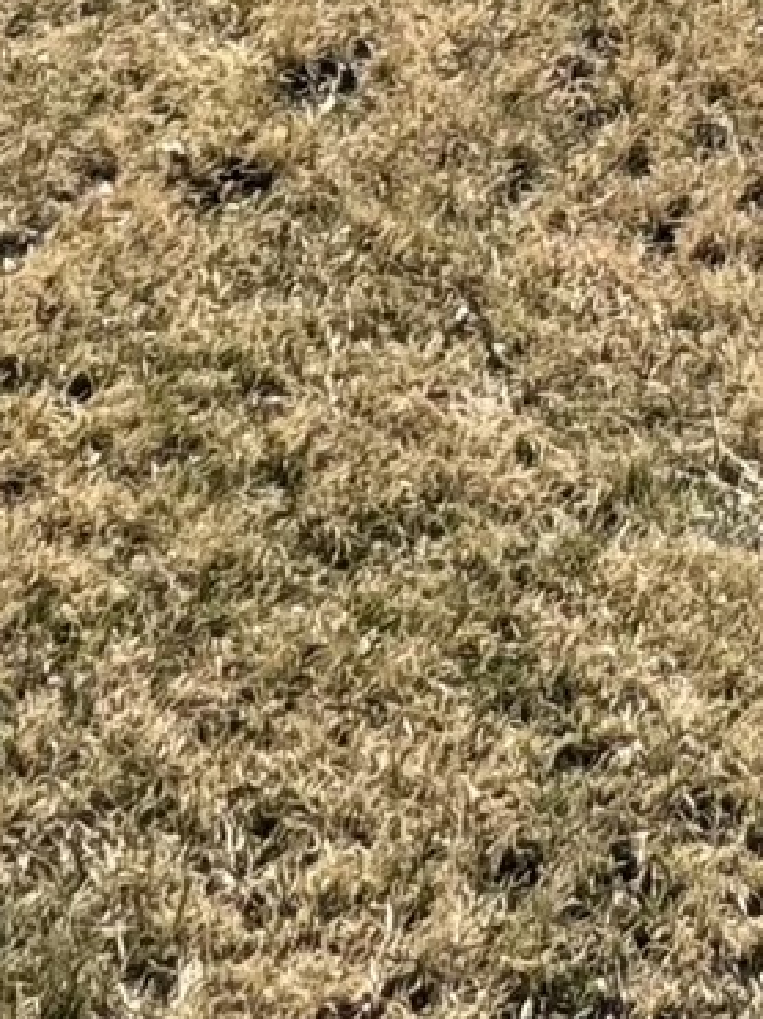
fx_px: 2558
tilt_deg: +6.9
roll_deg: +0.5
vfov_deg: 12.6
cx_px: 604
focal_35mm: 87
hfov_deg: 16.8
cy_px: -1805
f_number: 2.2
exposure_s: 1/1927
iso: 40
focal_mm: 2.22
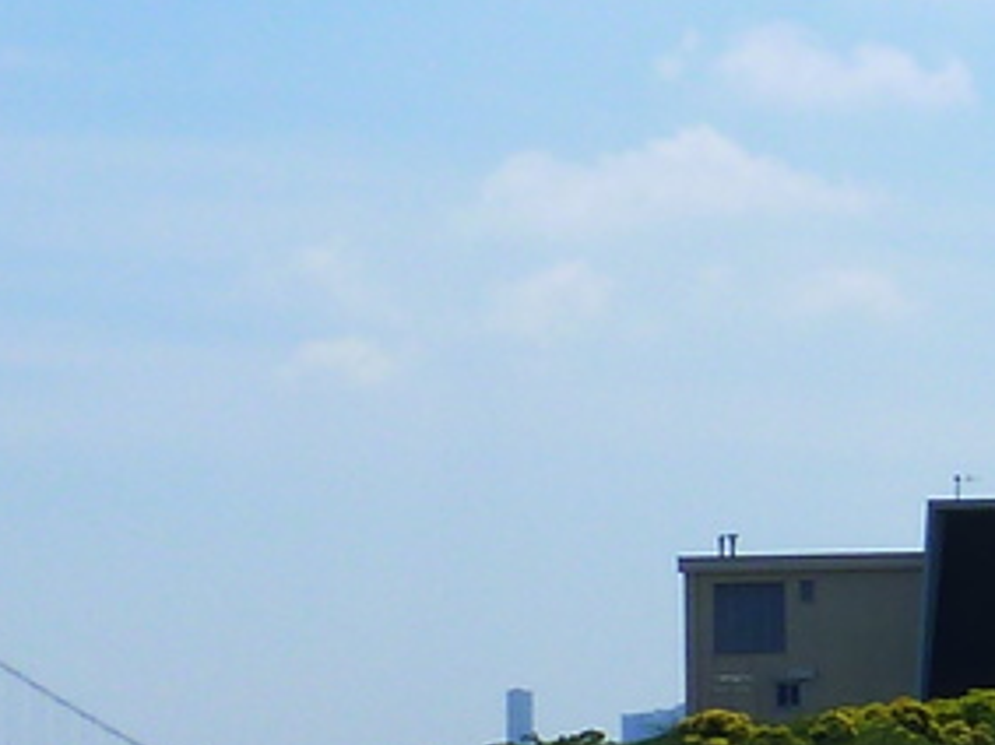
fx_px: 4712
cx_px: 2183
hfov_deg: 10.7
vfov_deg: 8.9
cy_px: 995
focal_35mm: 164
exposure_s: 1/500
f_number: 5.6
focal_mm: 4.7
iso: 80
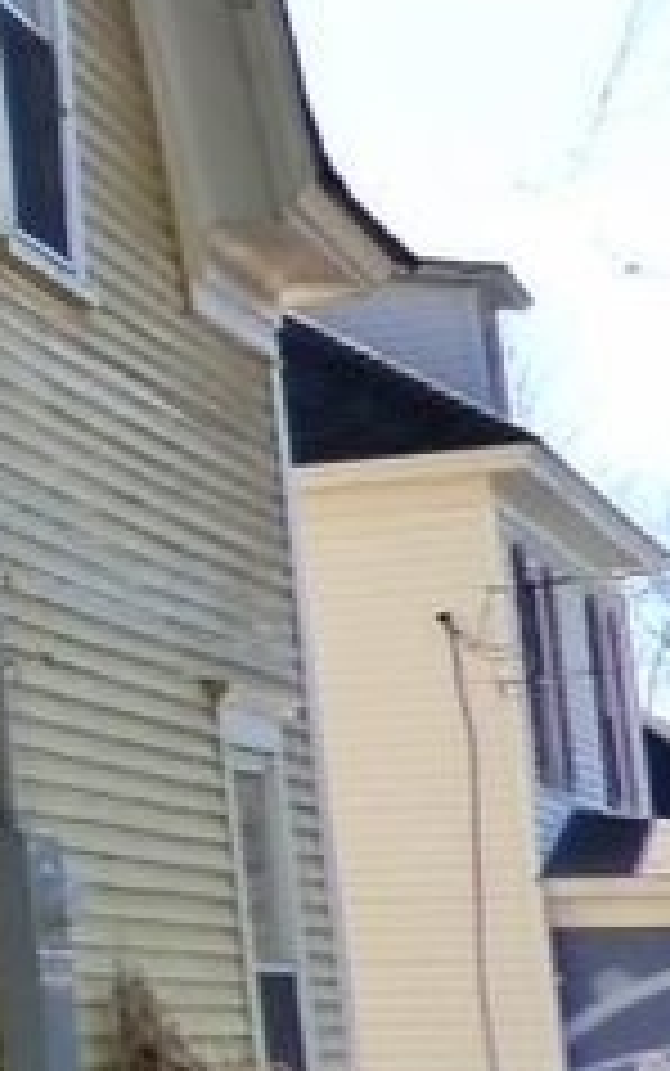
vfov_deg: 18.3
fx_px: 3327
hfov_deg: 7.8
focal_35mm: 114
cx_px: -1979
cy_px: 454
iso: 200
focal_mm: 3.58
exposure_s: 1/800
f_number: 3.2
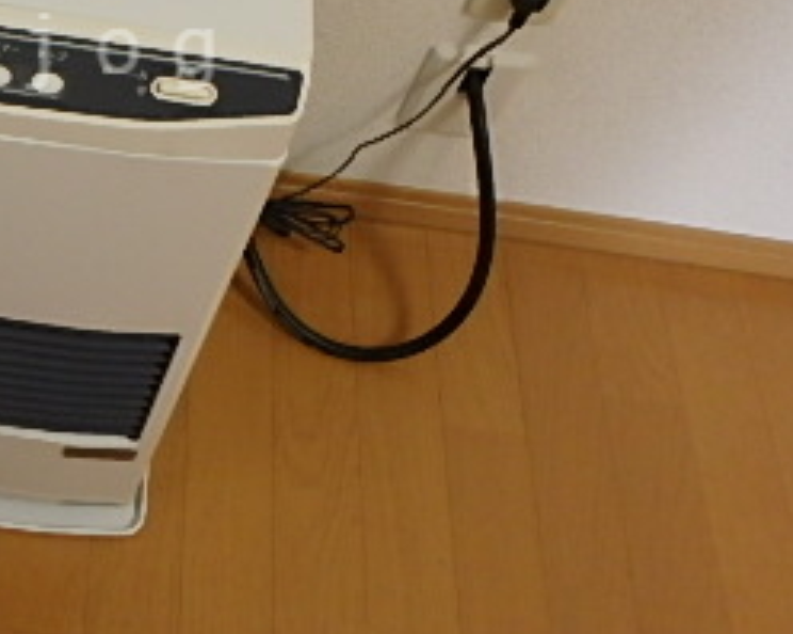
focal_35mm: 53
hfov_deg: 32.7
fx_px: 1243
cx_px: 13
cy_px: 51
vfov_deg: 27.4
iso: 320
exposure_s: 1/30
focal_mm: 3.7
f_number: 3.5
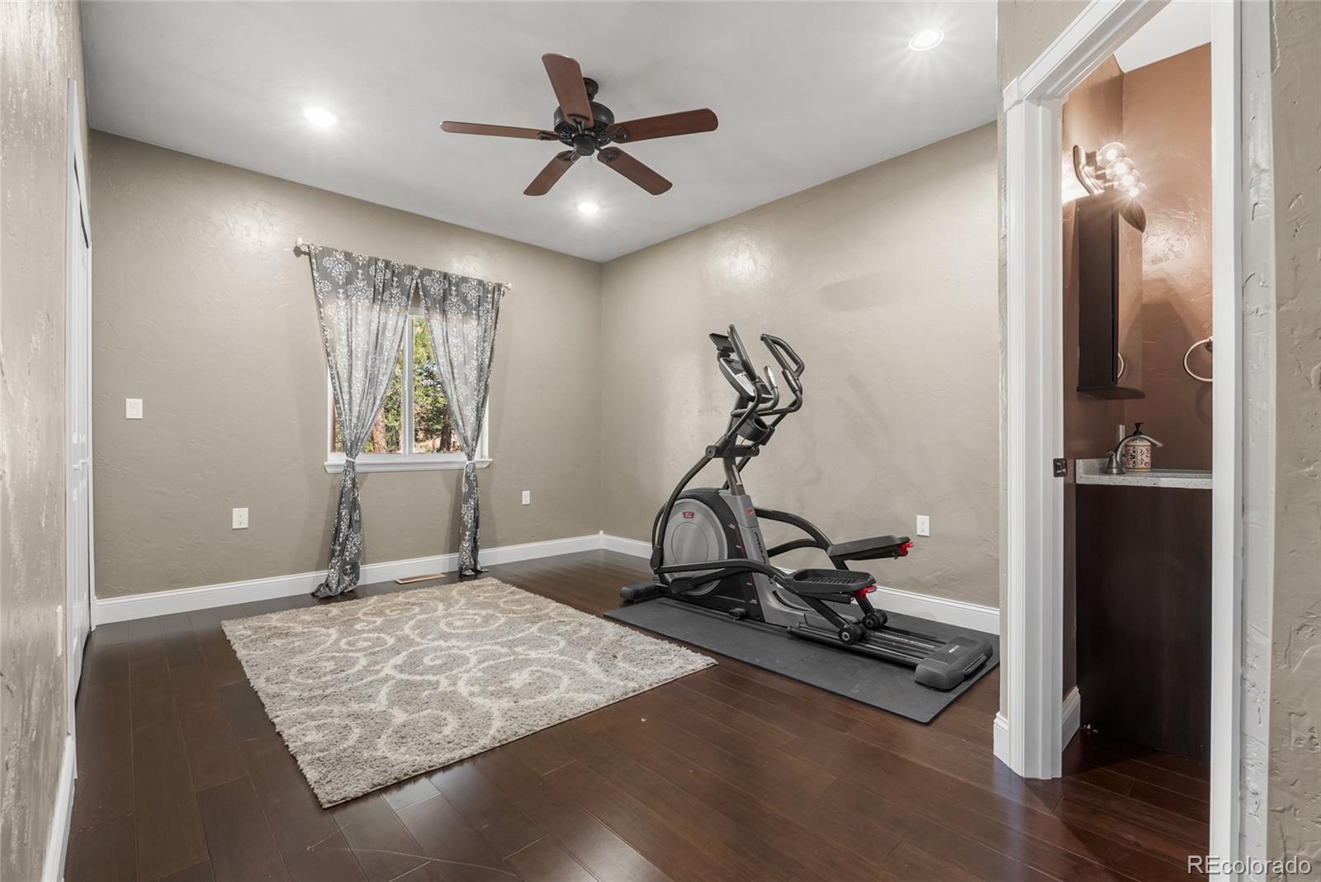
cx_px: 660
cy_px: 441
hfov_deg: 96.7
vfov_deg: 73.8
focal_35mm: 16
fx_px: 587
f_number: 8
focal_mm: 16
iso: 200
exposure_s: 2
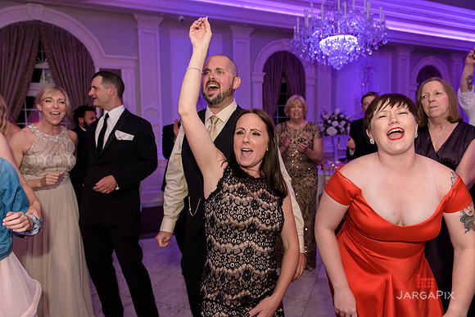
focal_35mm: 24
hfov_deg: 73.7
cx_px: 238
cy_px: 158
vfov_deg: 53.2
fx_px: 317
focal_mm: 24
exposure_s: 1/125
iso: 3200
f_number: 3.2
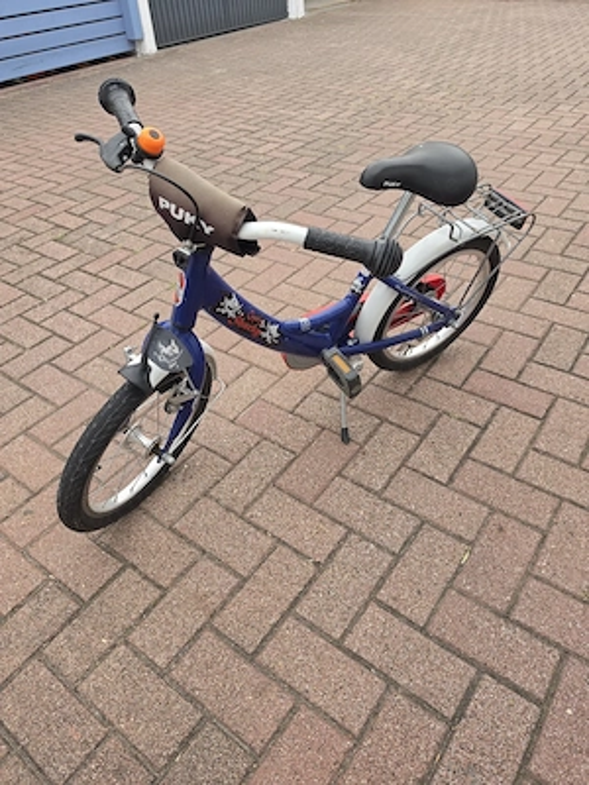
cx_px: 294
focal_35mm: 23
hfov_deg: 58.9
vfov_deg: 73.9
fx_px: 522
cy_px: 392
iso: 32
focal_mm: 6.5
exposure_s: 1/370
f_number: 1.4
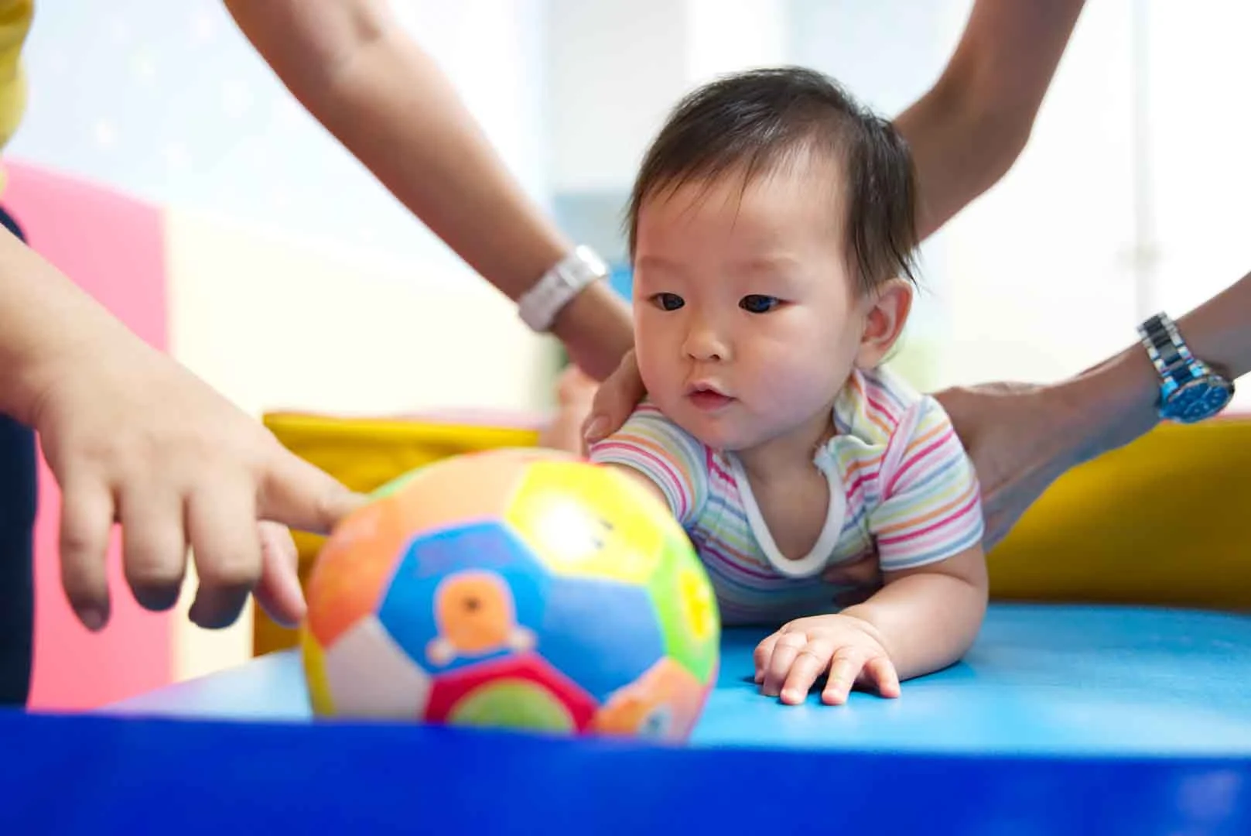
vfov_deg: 33.4
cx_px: 626
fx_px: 1391
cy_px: 418
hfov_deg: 48.4
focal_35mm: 40
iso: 2500
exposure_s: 1/125
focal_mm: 40
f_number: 2.8
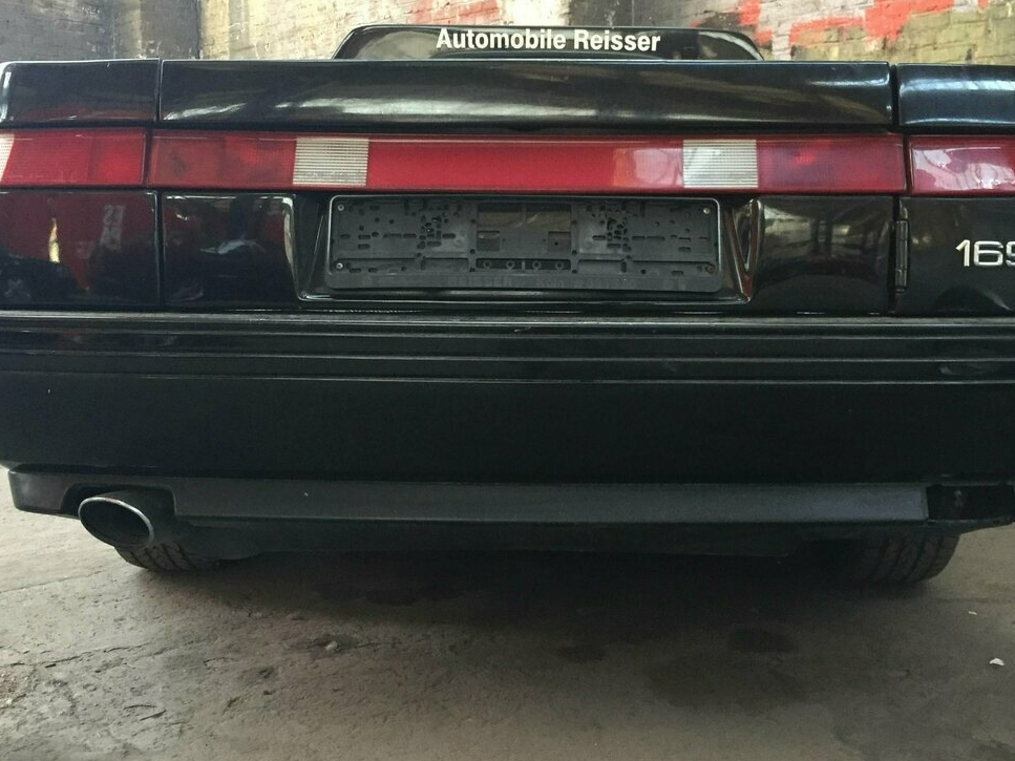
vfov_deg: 39.6
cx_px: 542
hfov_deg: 51.3
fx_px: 1055
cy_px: 341
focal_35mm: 36
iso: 200
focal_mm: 4.15
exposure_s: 1/33
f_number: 2.2
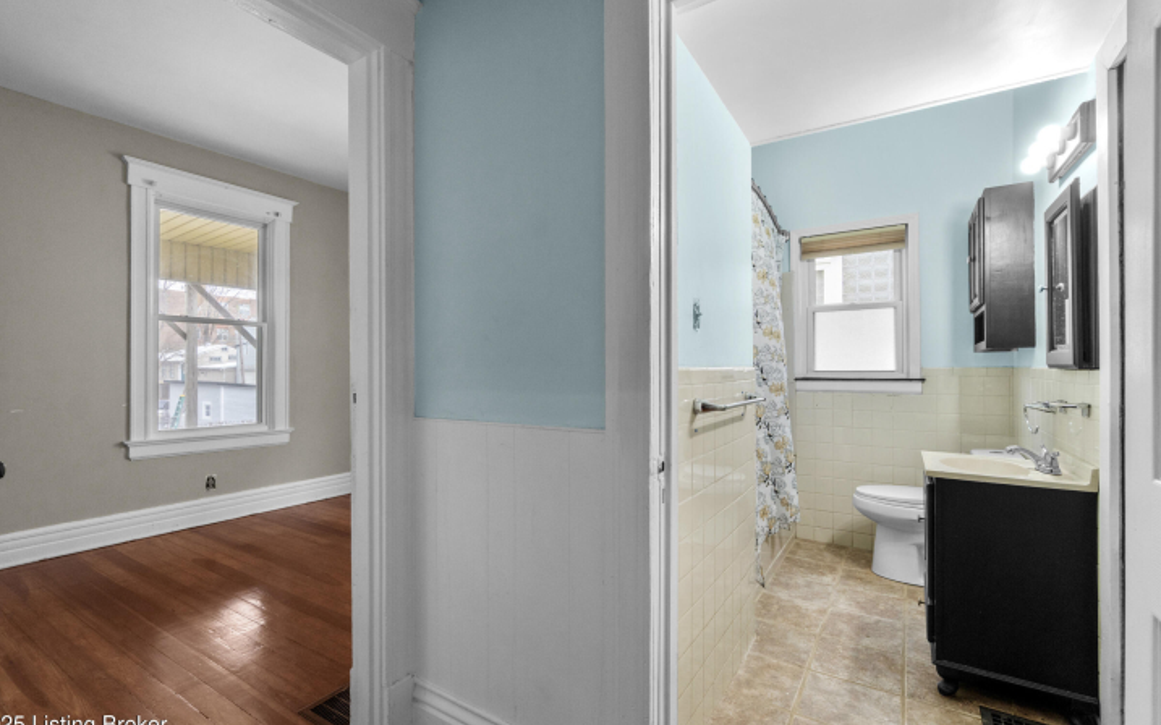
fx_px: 506
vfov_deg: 71.2
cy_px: 356
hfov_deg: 97.8
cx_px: 563
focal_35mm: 16
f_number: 8
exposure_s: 1/10
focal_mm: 10
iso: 400
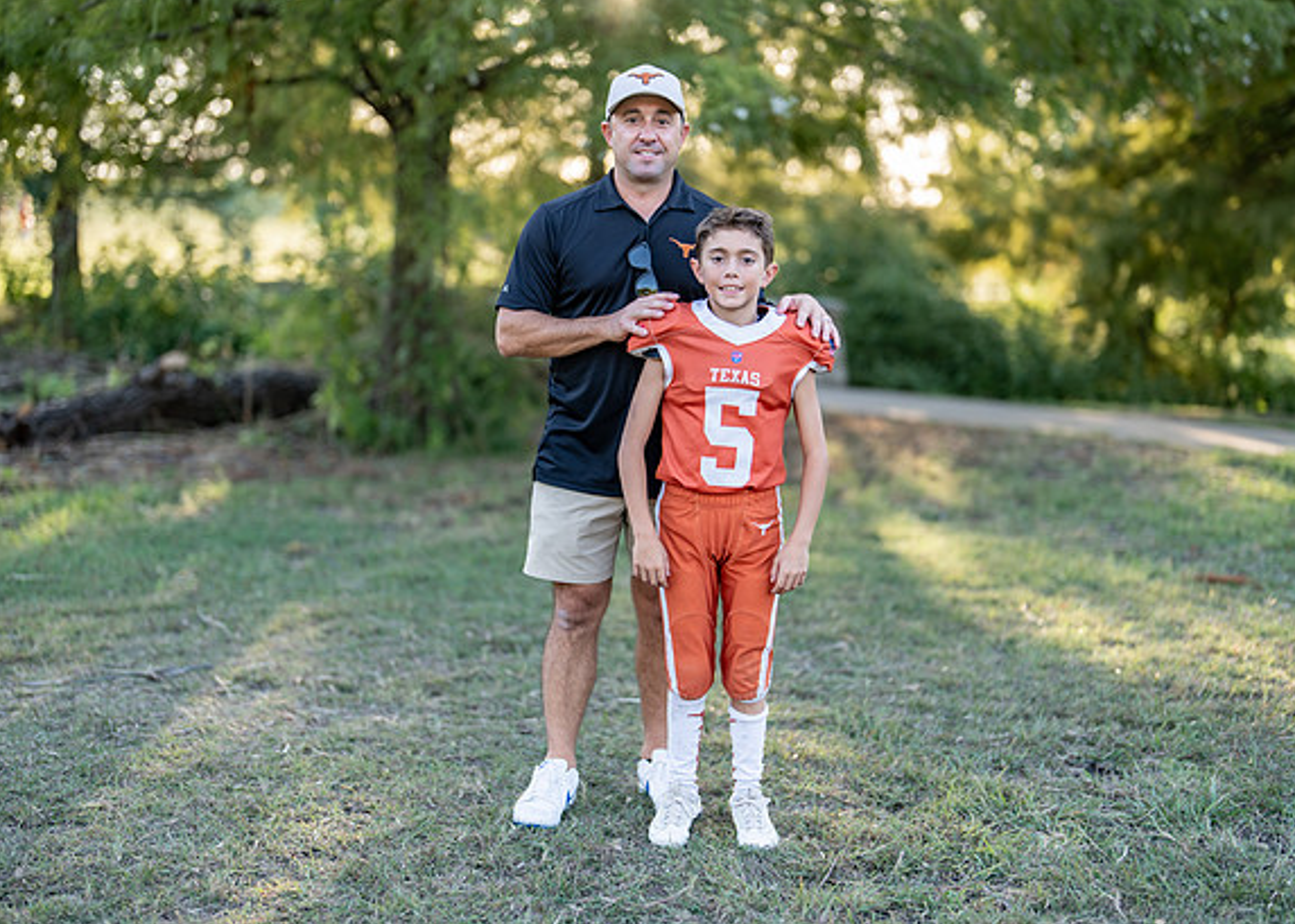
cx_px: 653
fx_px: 1949
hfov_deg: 36.8
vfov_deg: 26.7
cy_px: 461
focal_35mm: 53
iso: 100
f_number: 1.2
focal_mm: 50
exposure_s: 1/640
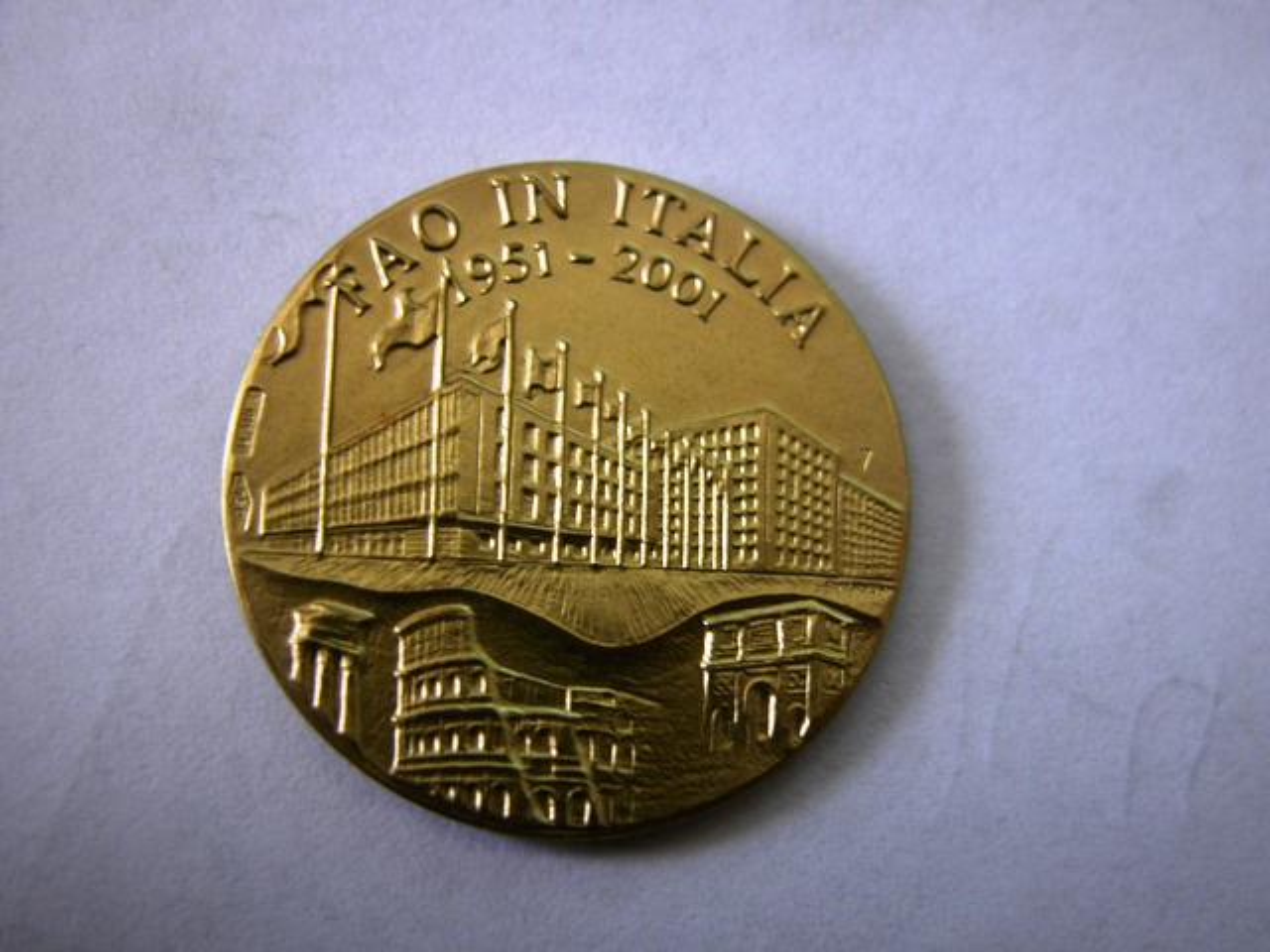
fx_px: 1981
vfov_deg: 27.0
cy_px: 476
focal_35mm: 54
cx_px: 635
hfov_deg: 35.5
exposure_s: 1/8.9
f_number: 3.1
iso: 100
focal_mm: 13.7
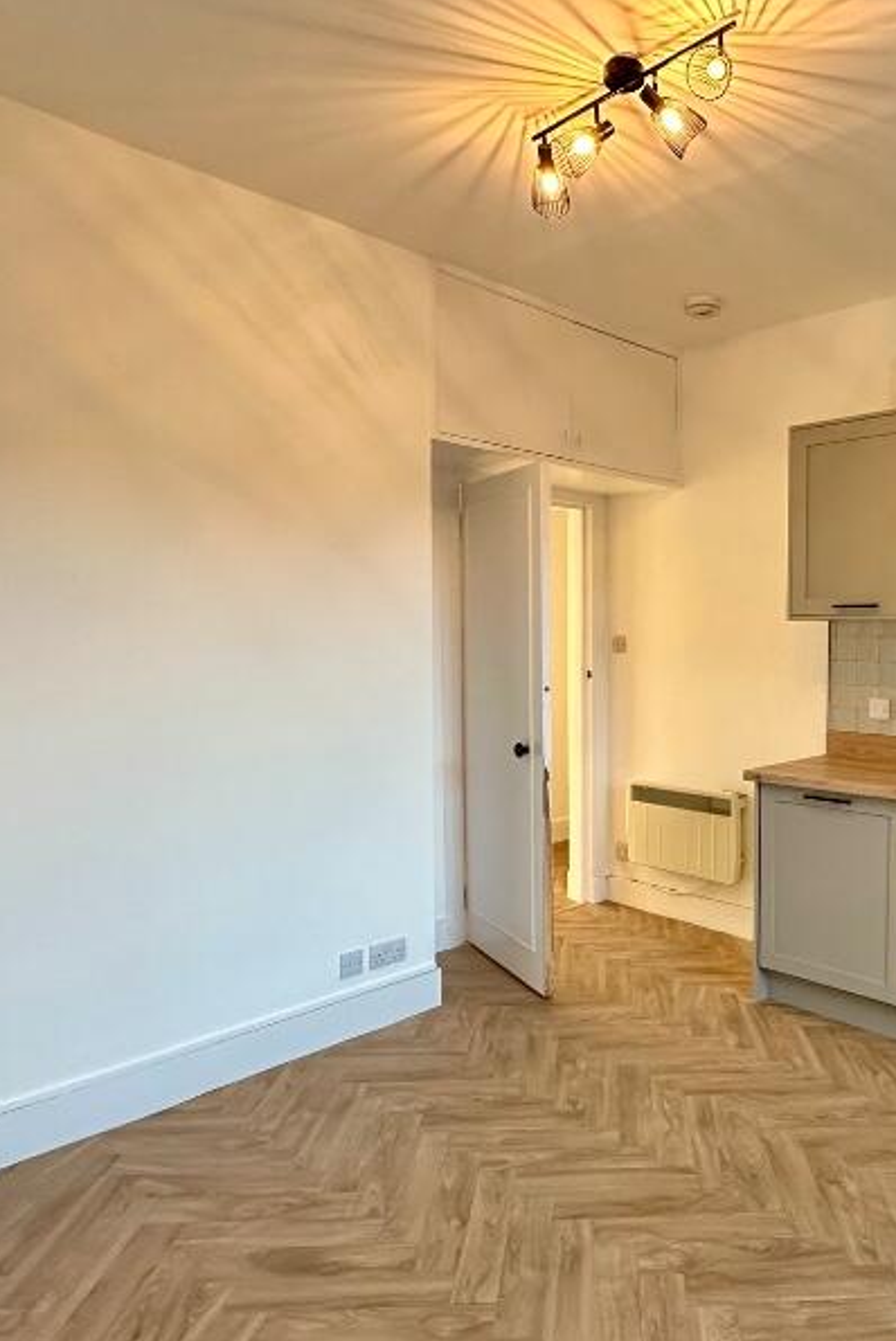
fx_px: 932
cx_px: 666
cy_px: 700
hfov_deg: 49.4
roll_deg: -0.7
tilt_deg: -4.1
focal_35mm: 25
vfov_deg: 71.4
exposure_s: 1/96
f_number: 2.2
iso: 320
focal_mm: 2.22
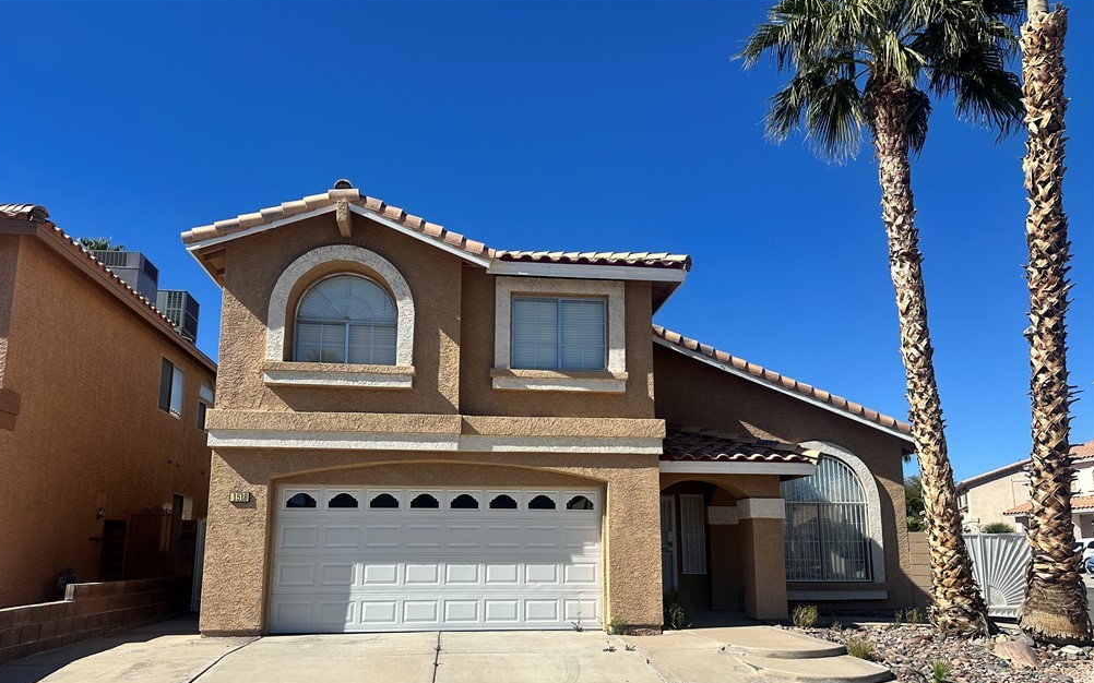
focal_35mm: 26
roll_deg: -0.4
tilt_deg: +10.0
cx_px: 542
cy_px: 411
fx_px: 775
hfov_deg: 70.4
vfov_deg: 47.3
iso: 80
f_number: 1.78
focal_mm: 6.86
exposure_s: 1/6211
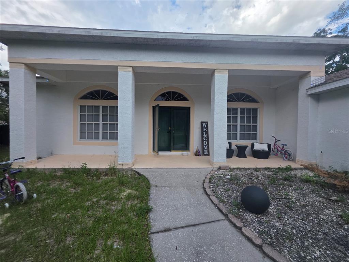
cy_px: 131
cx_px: 174
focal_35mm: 13
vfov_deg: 89.9
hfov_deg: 106.2
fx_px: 131
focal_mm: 2.2
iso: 125
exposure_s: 1/2000
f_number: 1.9
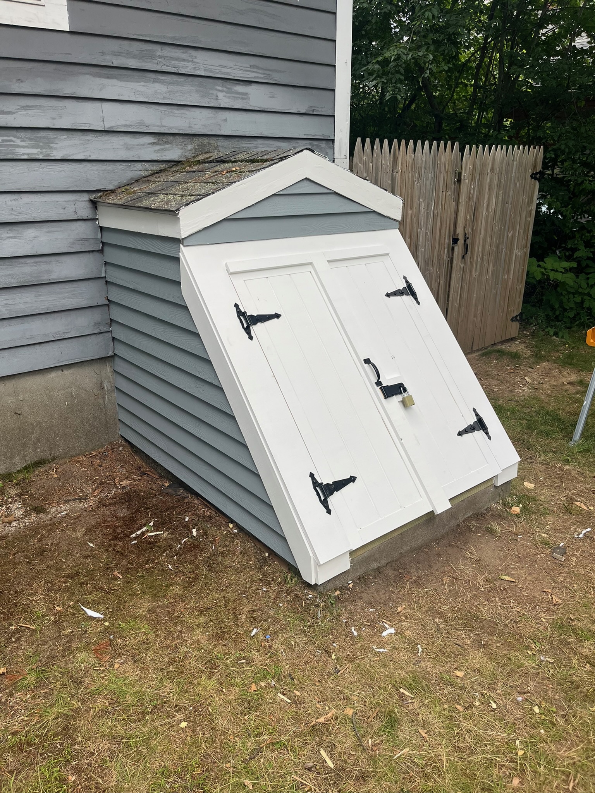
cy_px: 396
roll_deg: +0.0
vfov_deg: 67.3
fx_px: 596
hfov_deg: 53.1
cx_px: 298
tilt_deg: -21.6
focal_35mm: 26
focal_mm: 5.1
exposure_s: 1/878
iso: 50
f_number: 1.6
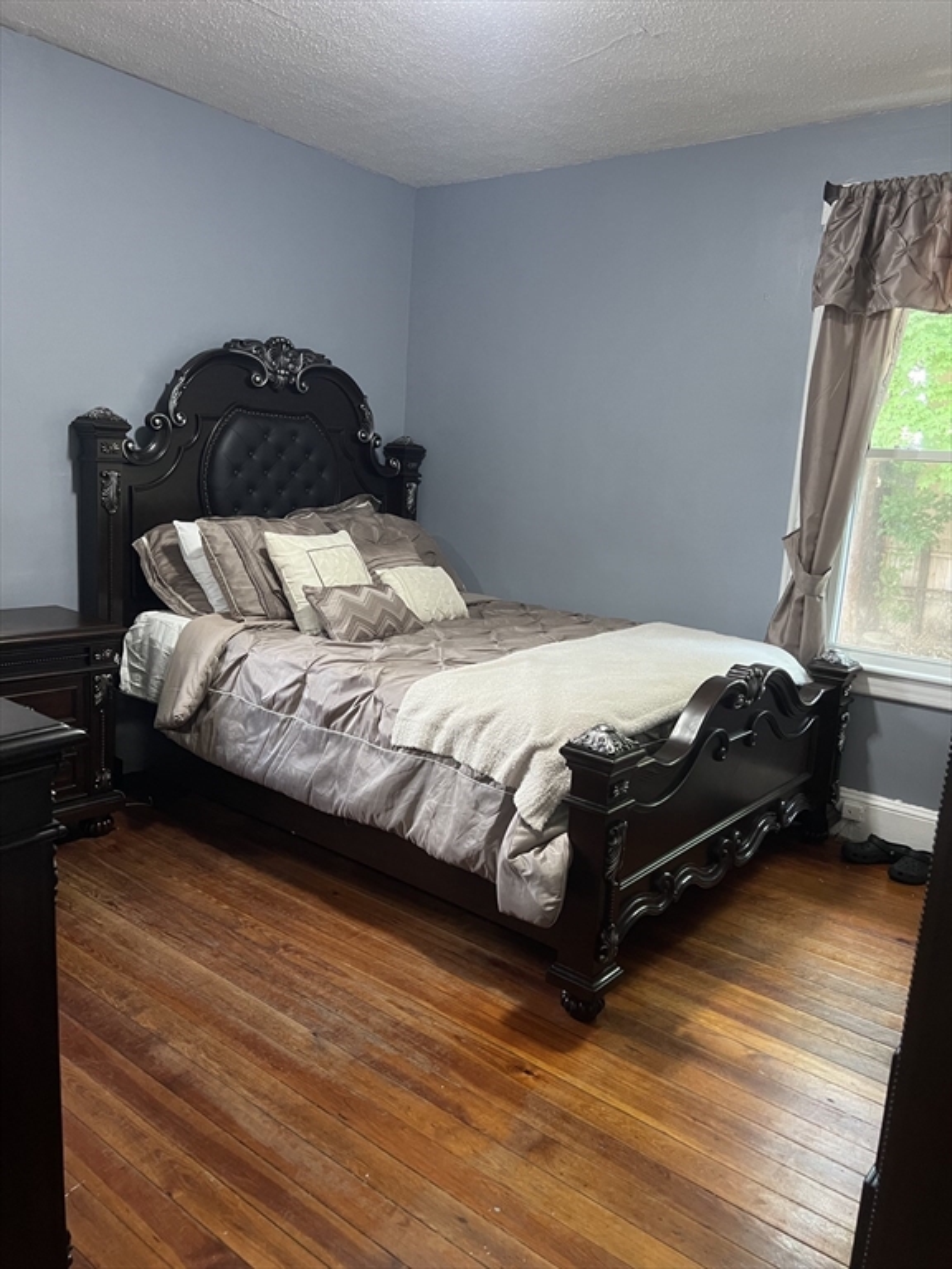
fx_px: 953
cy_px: 634
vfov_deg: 67.3
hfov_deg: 53.1
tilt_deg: -10.4
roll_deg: -3.8
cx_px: 476
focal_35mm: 26
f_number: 1.5
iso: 320
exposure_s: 1/60
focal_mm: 5.7
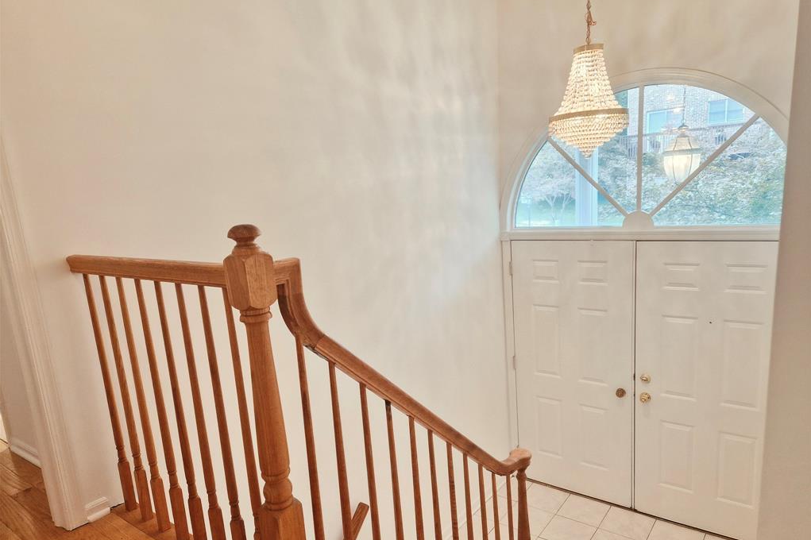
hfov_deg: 73.8
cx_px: 406
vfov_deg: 53.0
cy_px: 292
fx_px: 540
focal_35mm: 24
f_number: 1.8
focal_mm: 5.4
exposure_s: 1/120
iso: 320
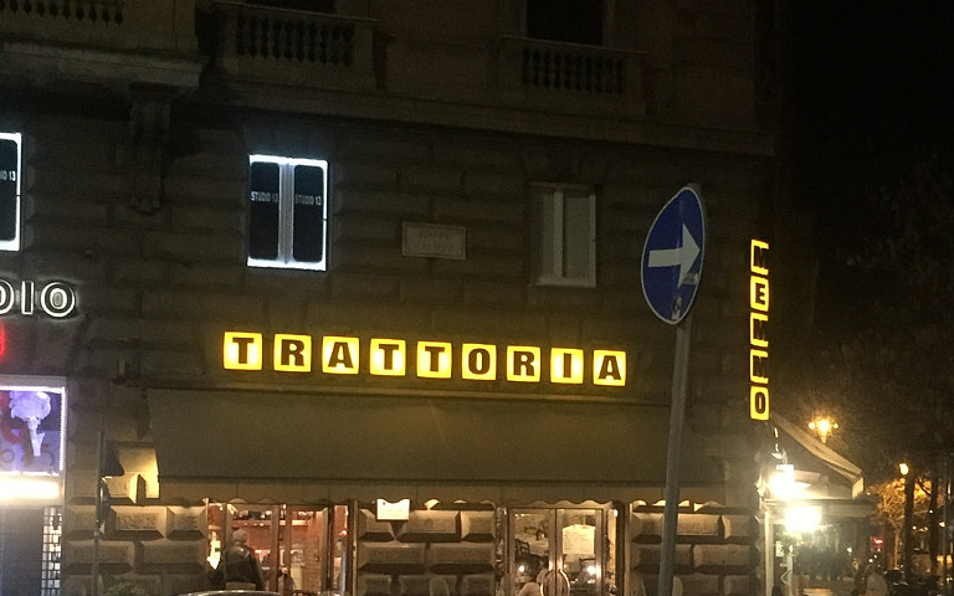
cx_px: 544
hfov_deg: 31.9
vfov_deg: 20.2
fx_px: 1664
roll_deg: -0.4
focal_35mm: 64
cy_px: 411
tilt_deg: +5.1
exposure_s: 1/17
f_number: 2.2
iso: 320
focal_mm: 4.15
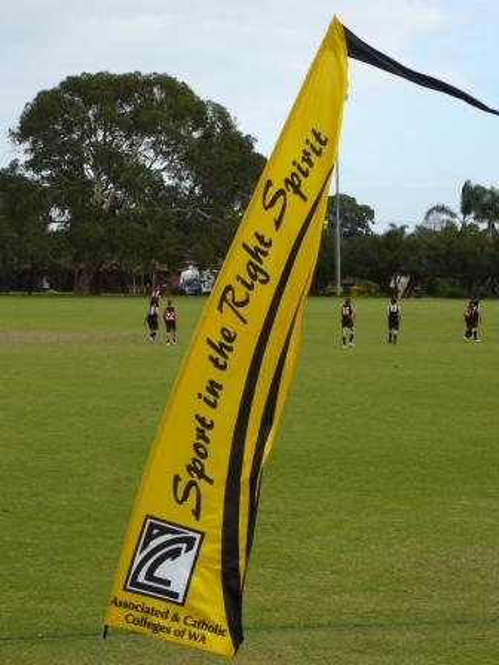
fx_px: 1999
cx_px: 250
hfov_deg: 14.2
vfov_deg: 18.9
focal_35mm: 104
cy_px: 332
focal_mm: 17.3
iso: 100
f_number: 3.2
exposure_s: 1/640
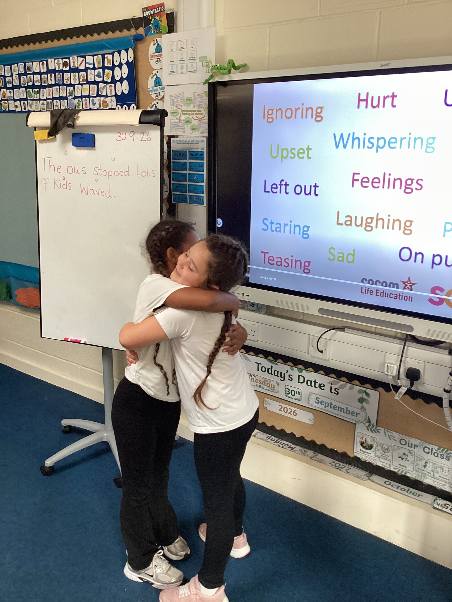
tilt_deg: -16.3
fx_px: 540
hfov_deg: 45.4
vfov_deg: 58.4
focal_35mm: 31
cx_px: 226
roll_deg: -1.0
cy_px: 301
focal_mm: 3.3
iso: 160
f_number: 2.4
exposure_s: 1/60
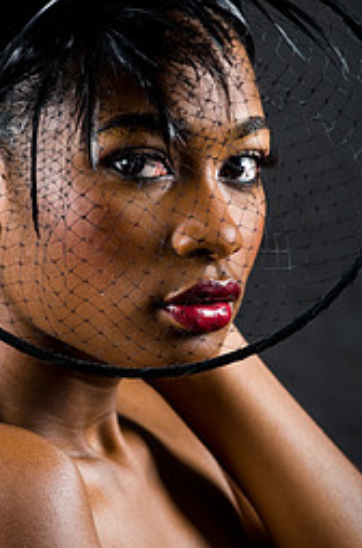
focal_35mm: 355
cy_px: 214
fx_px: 5384
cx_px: 139
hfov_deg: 3.9
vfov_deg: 5.8
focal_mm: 200
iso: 320
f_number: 5.6
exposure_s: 1/125
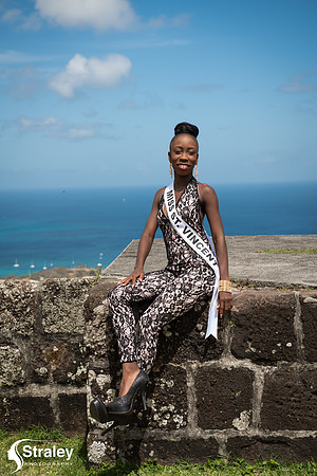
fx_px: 819
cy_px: 238
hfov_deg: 21.9
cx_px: 158
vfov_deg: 32.4
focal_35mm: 62
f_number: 5.6
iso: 64
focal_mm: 62
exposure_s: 1/160
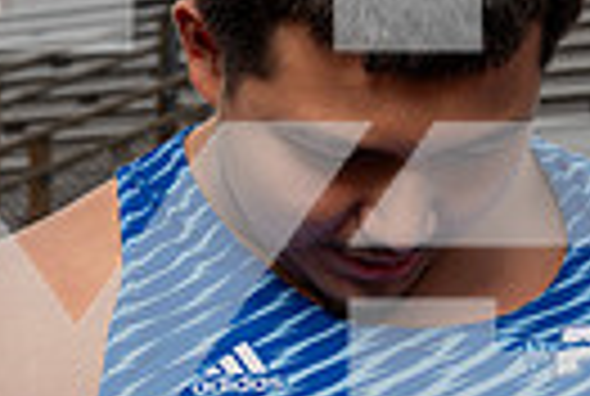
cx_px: 261
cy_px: 362
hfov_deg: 10.1
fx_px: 3335
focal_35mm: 203
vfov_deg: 6.8
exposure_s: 1/200
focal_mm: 46
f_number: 8
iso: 100
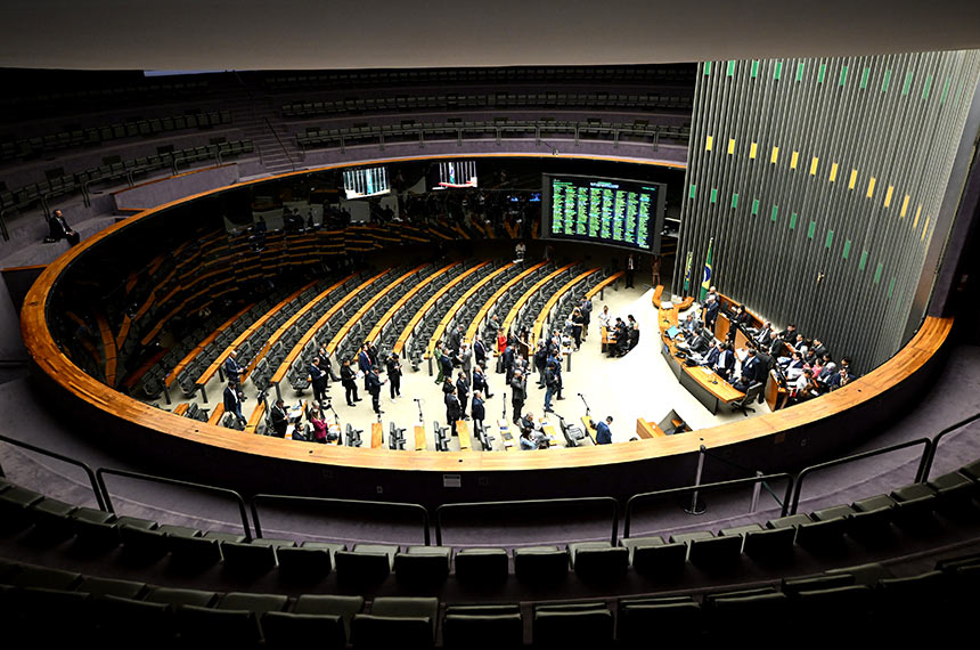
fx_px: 625
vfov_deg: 54.9
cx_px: 490
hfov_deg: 76.2
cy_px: 325
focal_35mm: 23
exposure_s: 1/160
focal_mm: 23
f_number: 4
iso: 3200
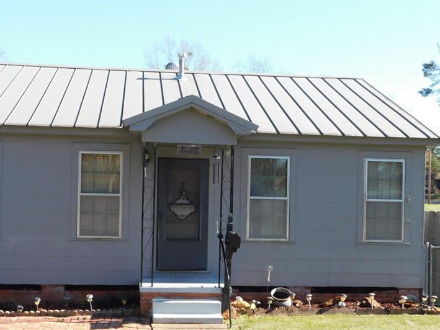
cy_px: 202
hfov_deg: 36.8
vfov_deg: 28.0
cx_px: 195
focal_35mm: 52
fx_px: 661
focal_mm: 6.3
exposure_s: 1/400
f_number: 3.5
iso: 125
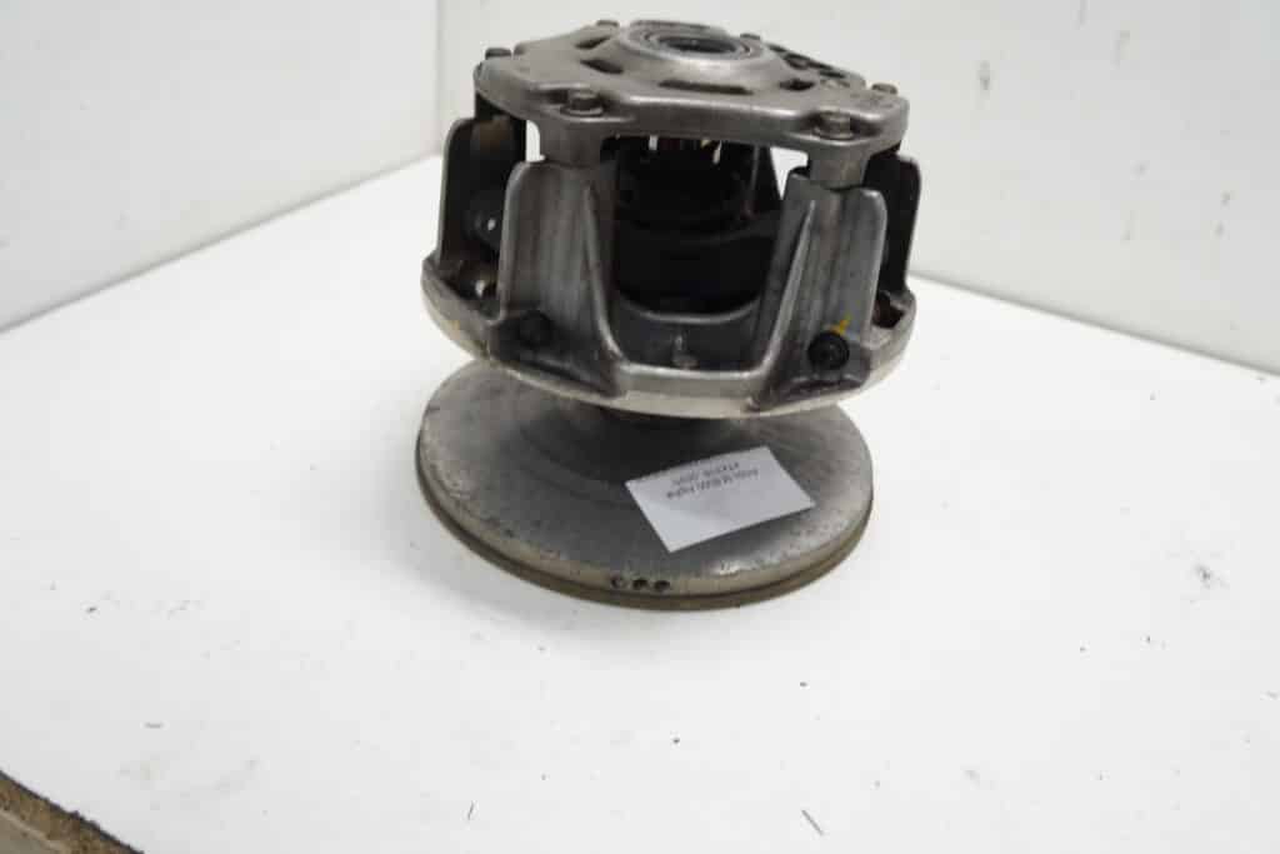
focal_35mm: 28
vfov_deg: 45.7
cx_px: 640
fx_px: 1013
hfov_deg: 64.5
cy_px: 427
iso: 200
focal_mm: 19
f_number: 3.5
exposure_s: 1/60
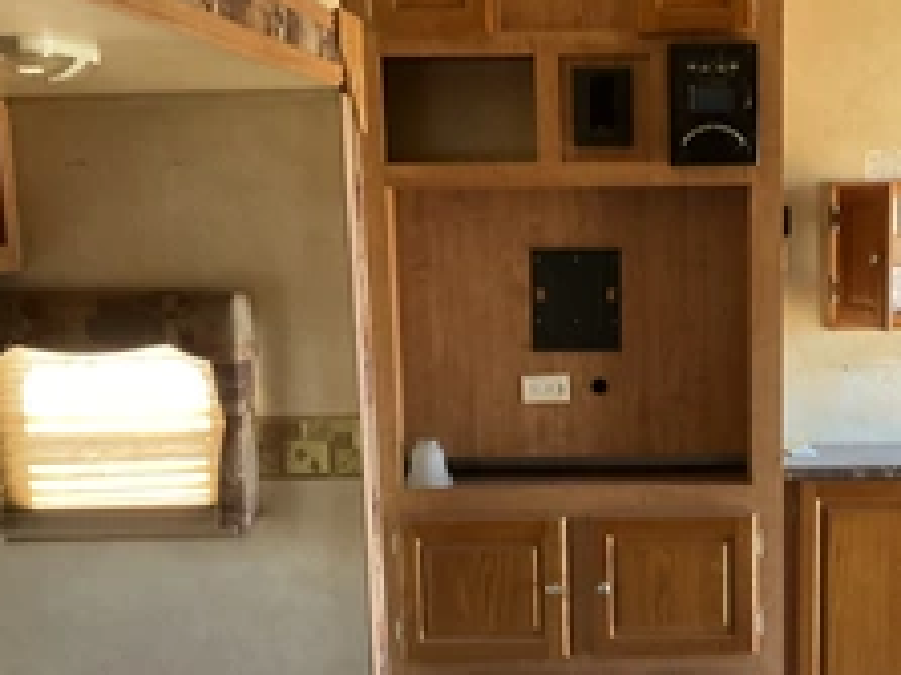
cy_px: 424
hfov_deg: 36.0
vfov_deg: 27.9
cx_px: 679
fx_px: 1353
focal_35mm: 52
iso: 80
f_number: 1.8
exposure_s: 1/60
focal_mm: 3
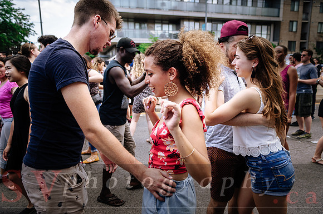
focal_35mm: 26
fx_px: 228
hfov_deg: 70.5
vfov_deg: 50.3
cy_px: 107
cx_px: 162
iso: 100
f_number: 2.8
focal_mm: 17
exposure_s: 1/500
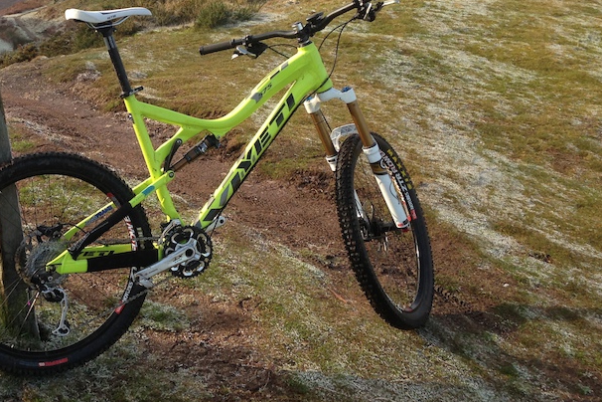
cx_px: 153
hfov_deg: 33.8
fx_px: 970
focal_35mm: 58
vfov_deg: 23.0
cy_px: 78
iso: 50
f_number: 2.4
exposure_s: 1/437
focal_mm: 4.13
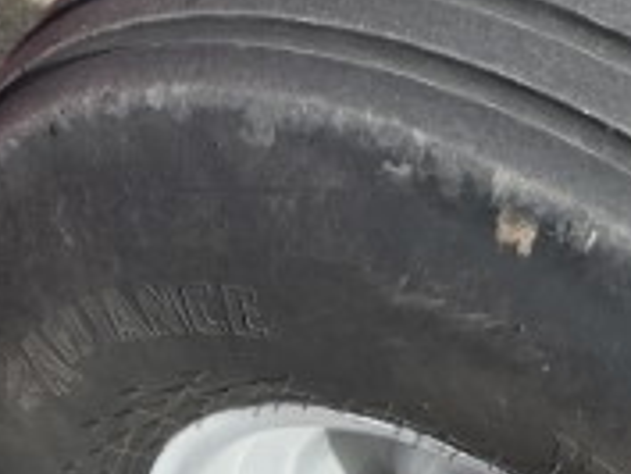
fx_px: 1715
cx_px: 742
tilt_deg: -47.8
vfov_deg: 15.4
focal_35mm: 94
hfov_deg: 19.7
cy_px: 513
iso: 50
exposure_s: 1/1196
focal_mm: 5.96
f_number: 1.6
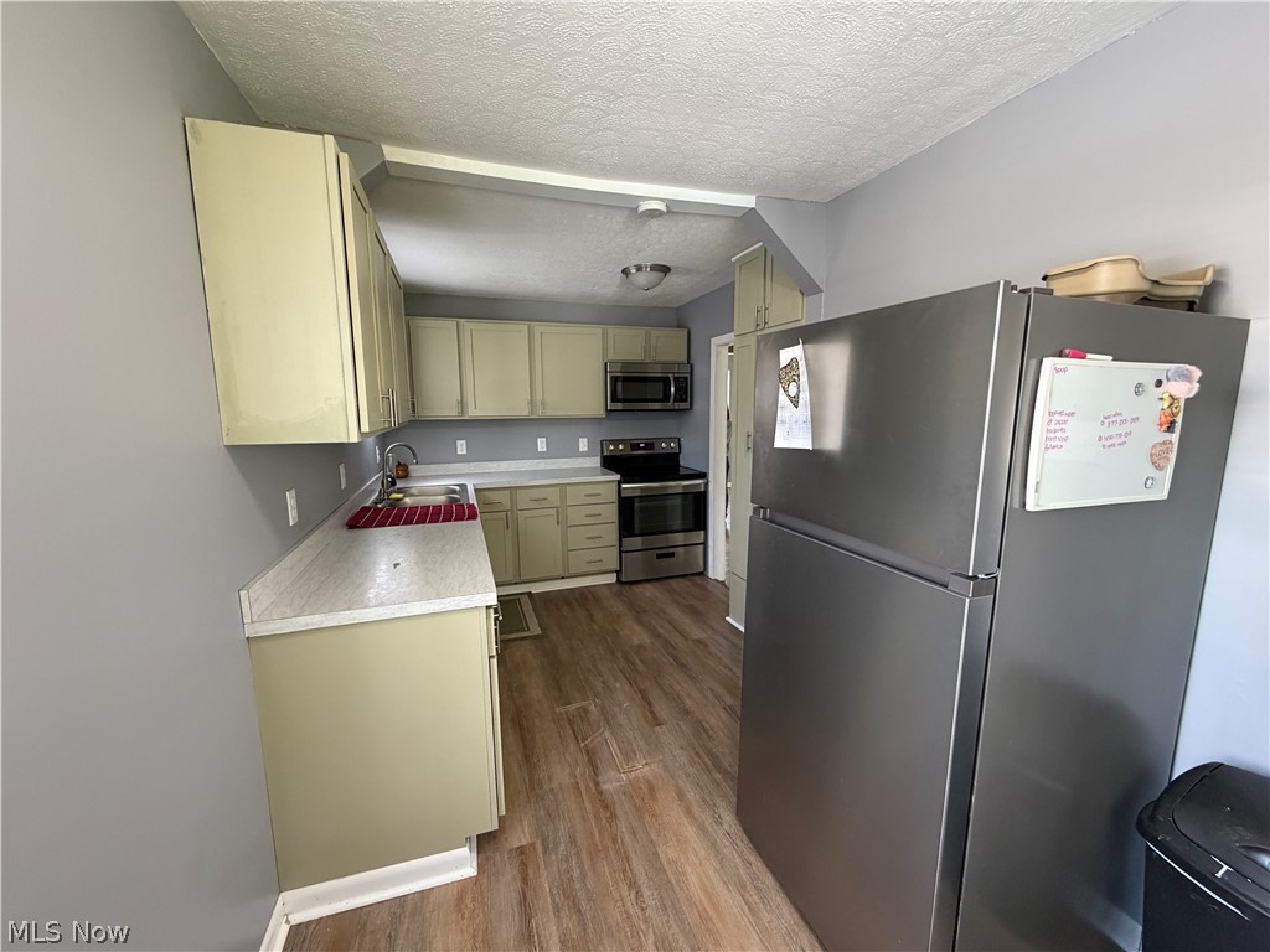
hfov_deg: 102.1
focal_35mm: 14
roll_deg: +0.3
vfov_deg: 85.7
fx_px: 514
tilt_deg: -8.4
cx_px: 635
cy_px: 476
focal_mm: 2.22
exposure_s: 1/60
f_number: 2.2
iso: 400
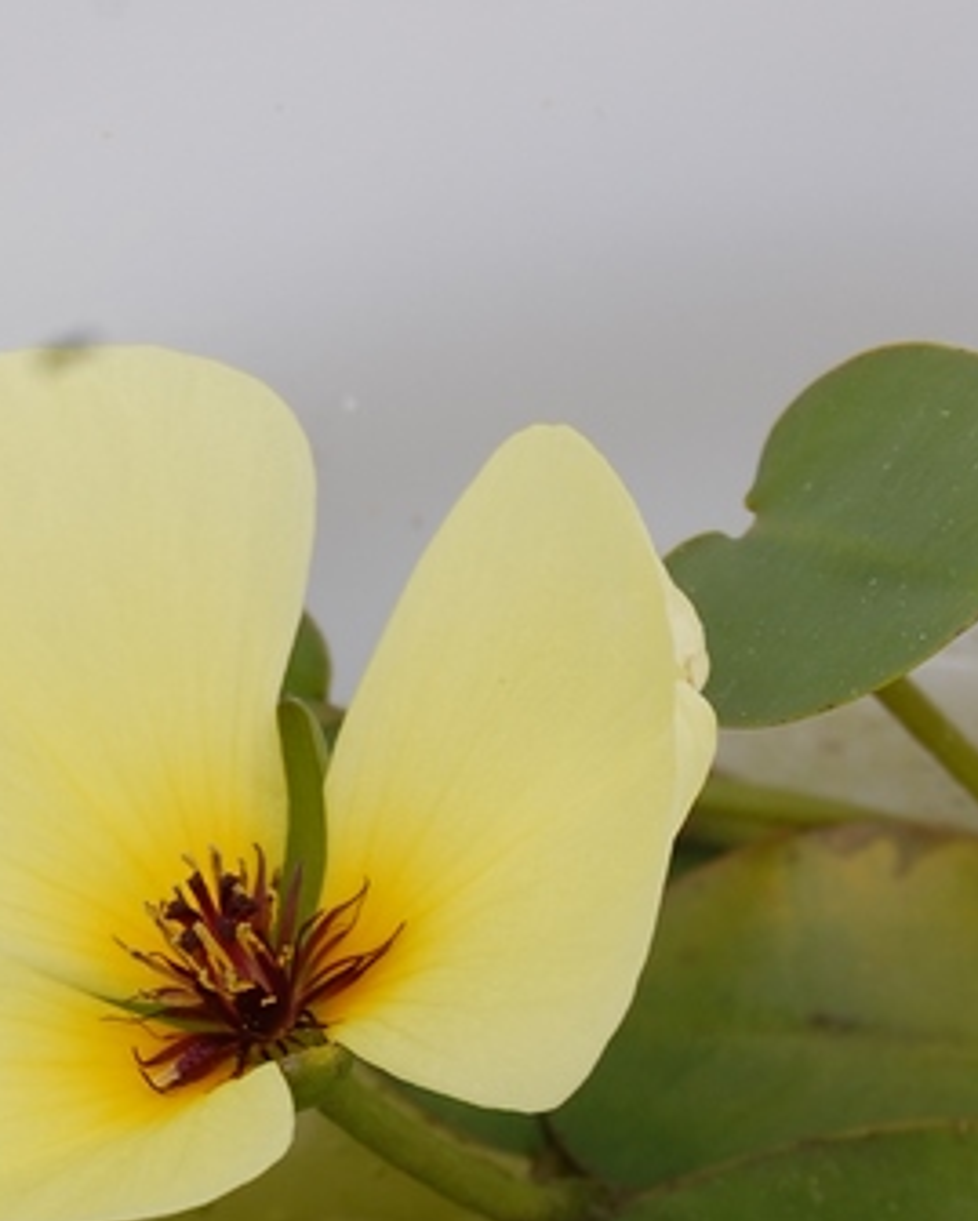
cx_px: 247
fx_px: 7495
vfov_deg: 9.3
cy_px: 1032
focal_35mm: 207
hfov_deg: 7.5
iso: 200
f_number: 9
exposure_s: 1/320
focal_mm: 55
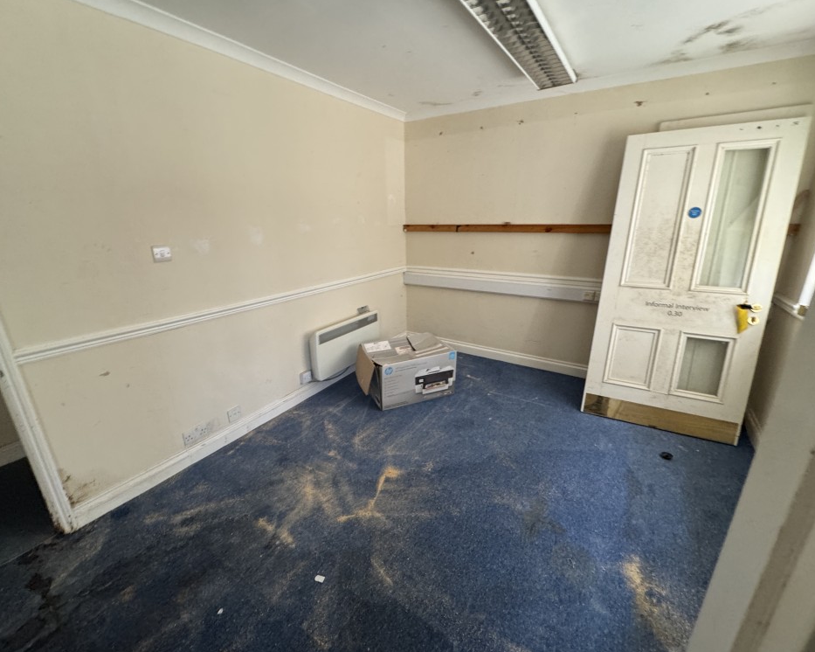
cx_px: 398
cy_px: 333
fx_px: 362
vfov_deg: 84.0
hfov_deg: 96.8
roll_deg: -0.8
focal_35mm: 15
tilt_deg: -15.0
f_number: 2.2
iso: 320
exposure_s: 1/62
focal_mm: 2.22
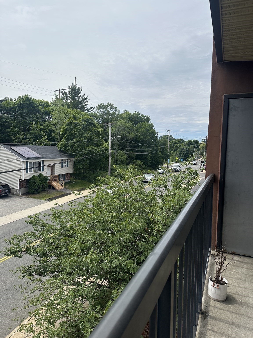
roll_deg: -3.5
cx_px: 126
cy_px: 169
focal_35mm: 24
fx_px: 234
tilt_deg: -4.3
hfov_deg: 56.8
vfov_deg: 71.6
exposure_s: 1/6211
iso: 80
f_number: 1.78
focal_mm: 6.86
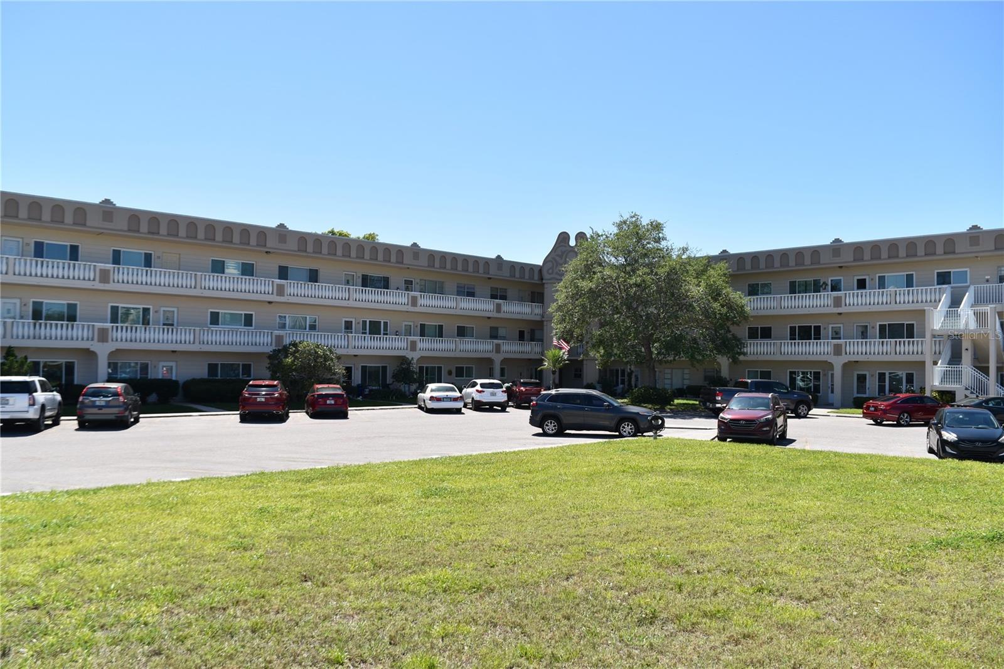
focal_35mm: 27
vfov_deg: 47.9
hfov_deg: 67.4
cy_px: 334
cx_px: 502
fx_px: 753
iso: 100
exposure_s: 1/250
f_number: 8
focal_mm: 18
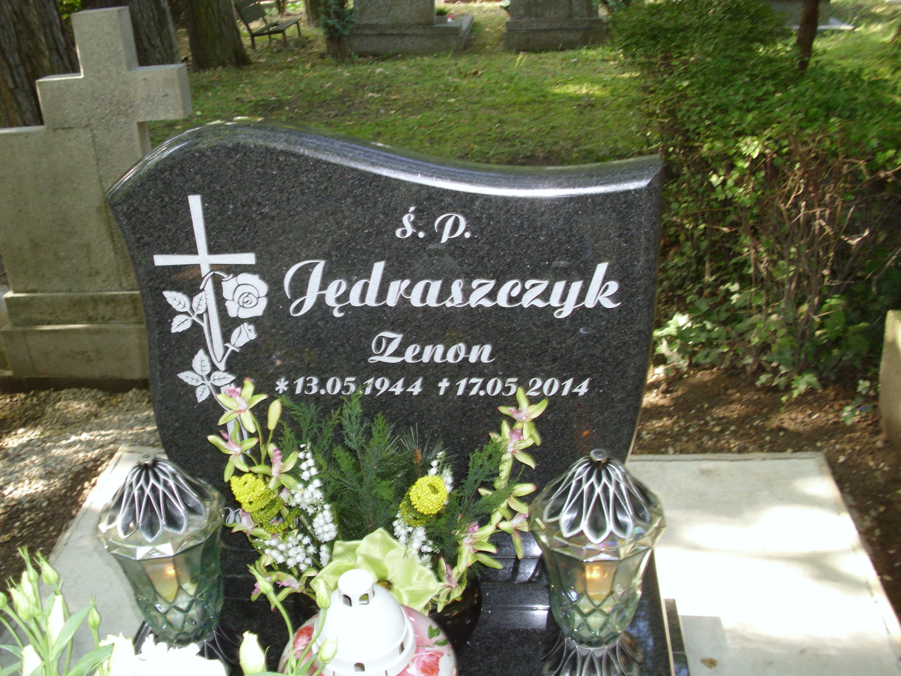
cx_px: 450
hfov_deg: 52.6
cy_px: 338
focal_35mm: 35
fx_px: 911
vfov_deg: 40.7
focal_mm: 6.2
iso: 200
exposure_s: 1/60
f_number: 3
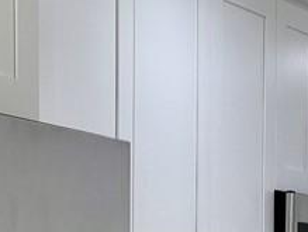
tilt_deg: -1.2
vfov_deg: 8.3
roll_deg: -0.6
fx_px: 1560
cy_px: 346
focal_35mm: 175
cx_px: 333
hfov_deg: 11.1
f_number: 1.78
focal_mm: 6.76
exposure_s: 1/177
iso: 80
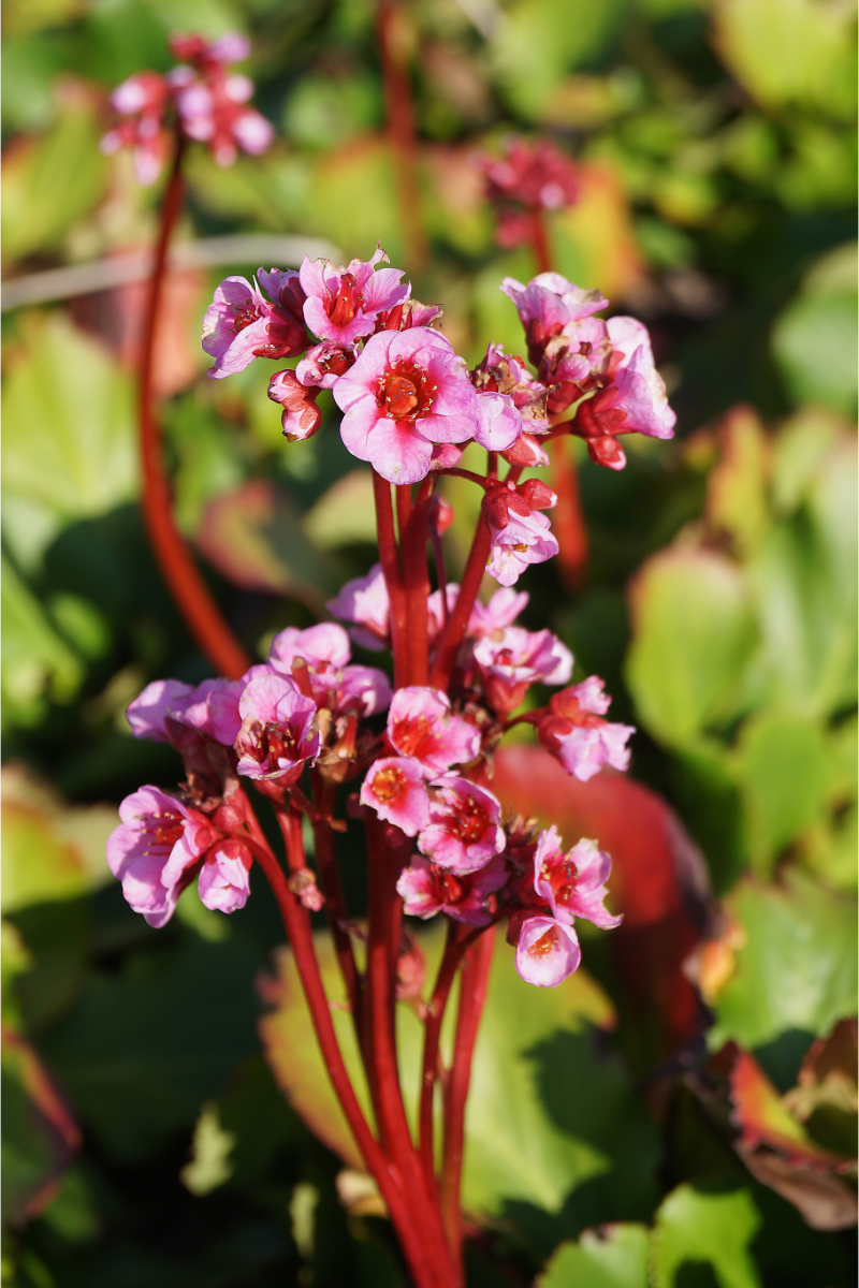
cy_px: 644
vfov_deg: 24.6
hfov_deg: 16.6
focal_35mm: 82
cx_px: 430
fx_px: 2953
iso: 100
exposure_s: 1/250
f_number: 7.1
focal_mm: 55
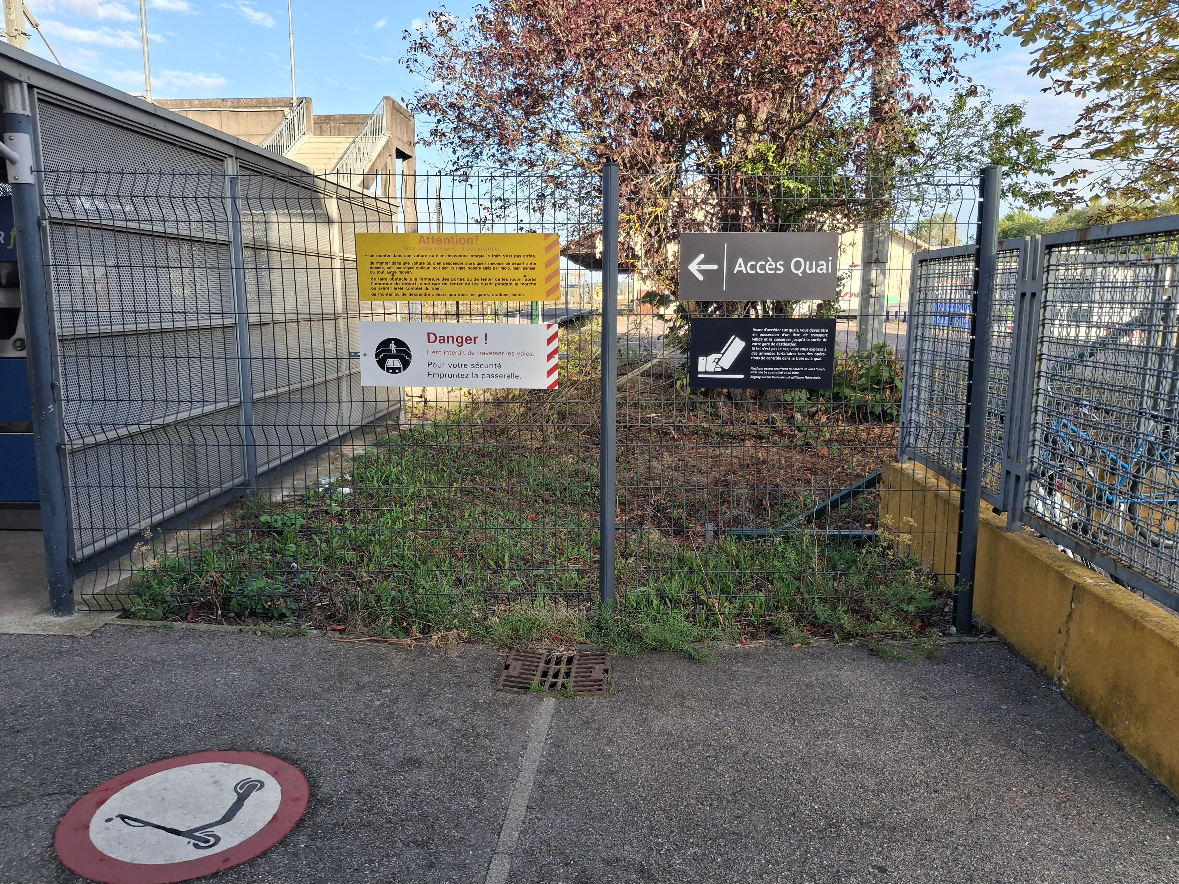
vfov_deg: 54.9
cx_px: 590
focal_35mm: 25
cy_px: 442
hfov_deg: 69.4
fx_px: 851
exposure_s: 1/537
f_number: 1.8
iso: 32
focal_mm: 4.69
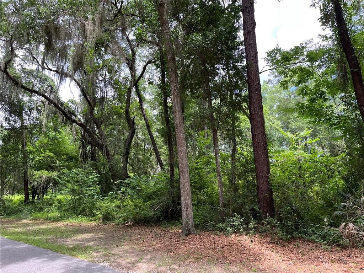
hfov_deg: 67.3
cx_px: 182
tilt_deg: +9.3
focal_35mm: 26
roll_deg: +2.3
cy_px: 136
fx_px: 273
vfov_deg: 53.1
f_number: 1.6
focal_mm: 5.1
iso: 50
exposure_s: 1/309
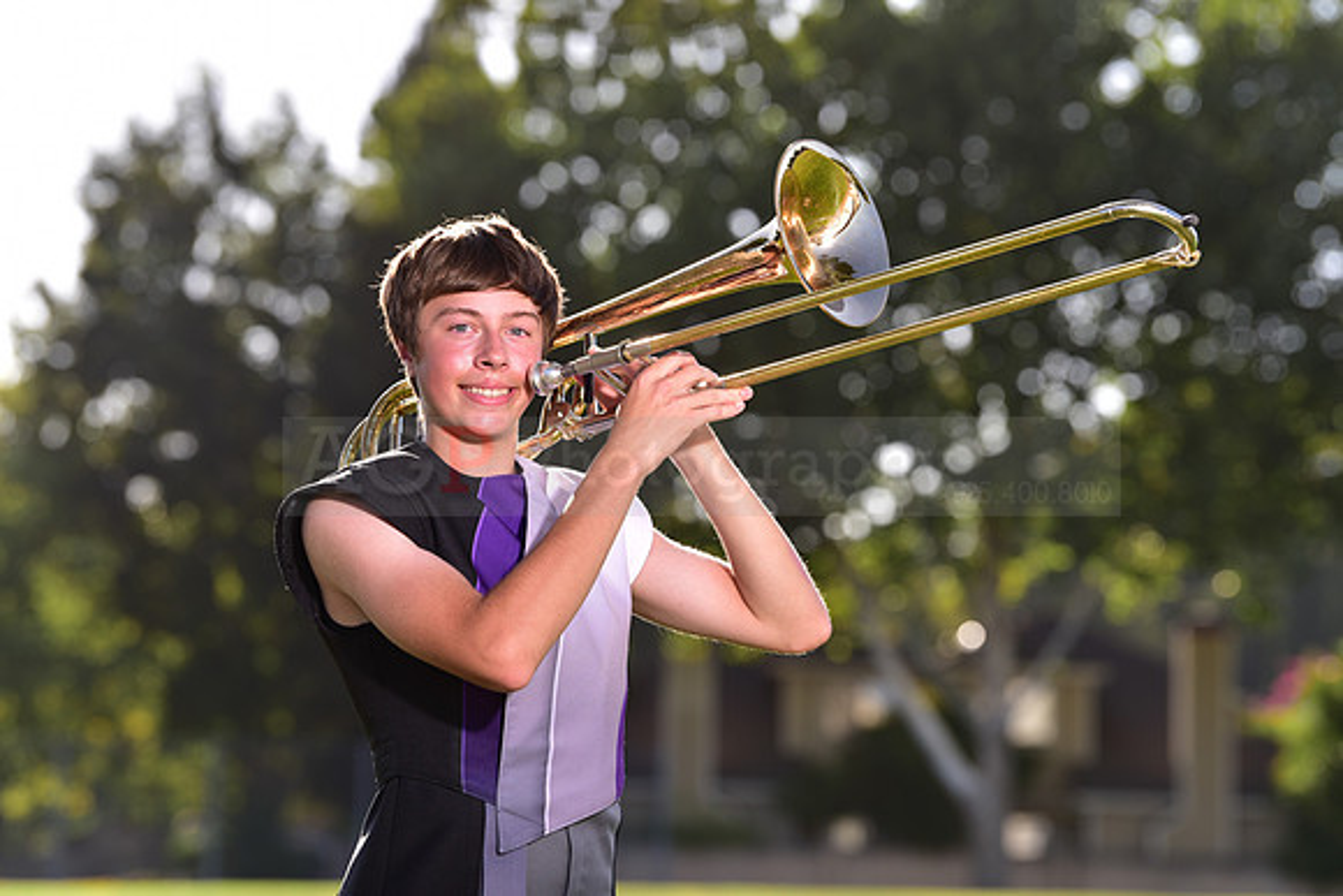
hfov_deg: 12.8
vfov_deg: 8.6
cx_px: 672
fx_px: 5970
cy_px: 448
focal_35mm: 160
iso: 80
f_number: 5
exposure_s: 1/250
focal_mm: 160
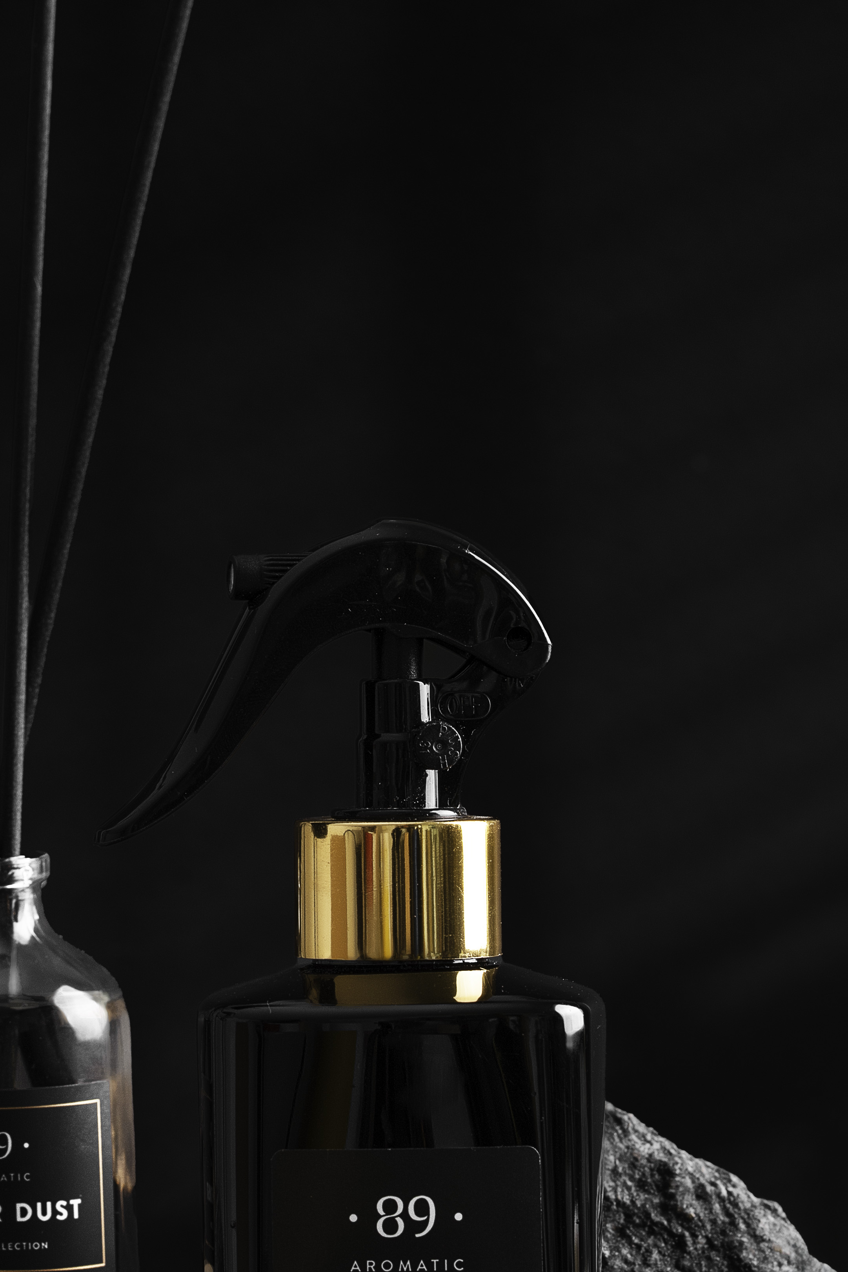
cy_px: 617
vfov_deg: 12.3
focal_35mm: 167
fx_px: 5900
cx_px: 95
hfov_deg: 8.2
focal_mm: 90
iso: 200
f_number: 9
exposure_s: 1/15
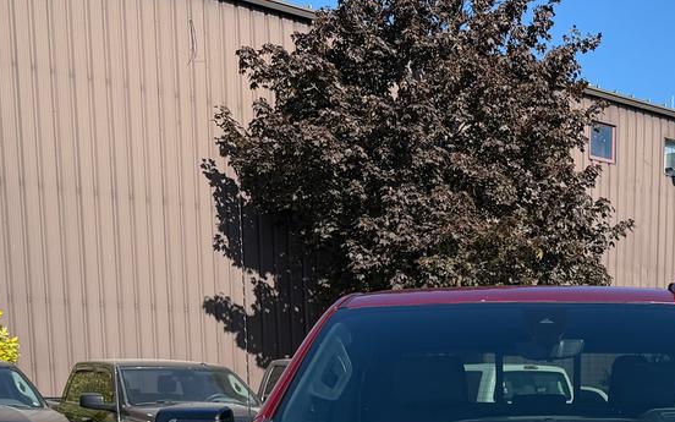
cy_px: 577
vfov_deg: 19.9
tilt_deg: -9.3
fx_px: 1085
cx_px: 556
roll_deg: -0.4
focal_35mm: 59
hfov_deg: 33.4
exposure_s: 1/2907
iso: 80
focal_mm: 6.76
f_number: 1.78
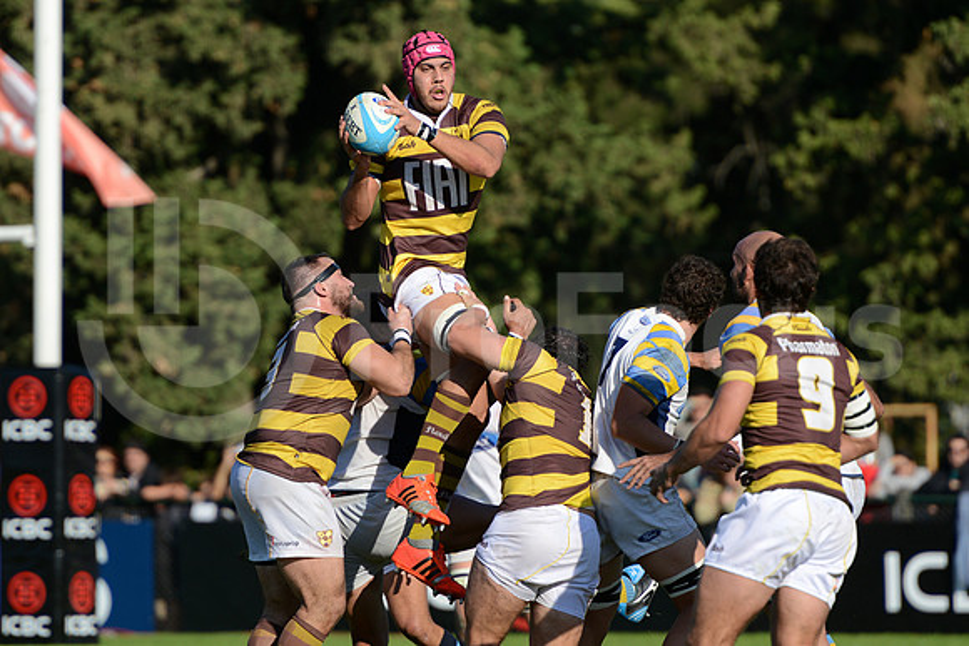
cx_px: 484
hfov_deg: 7.6
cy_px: 323
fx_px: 7269
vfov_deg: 5.1
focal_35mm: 270
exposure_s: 1/2000
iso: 400
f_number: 4
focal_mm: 270
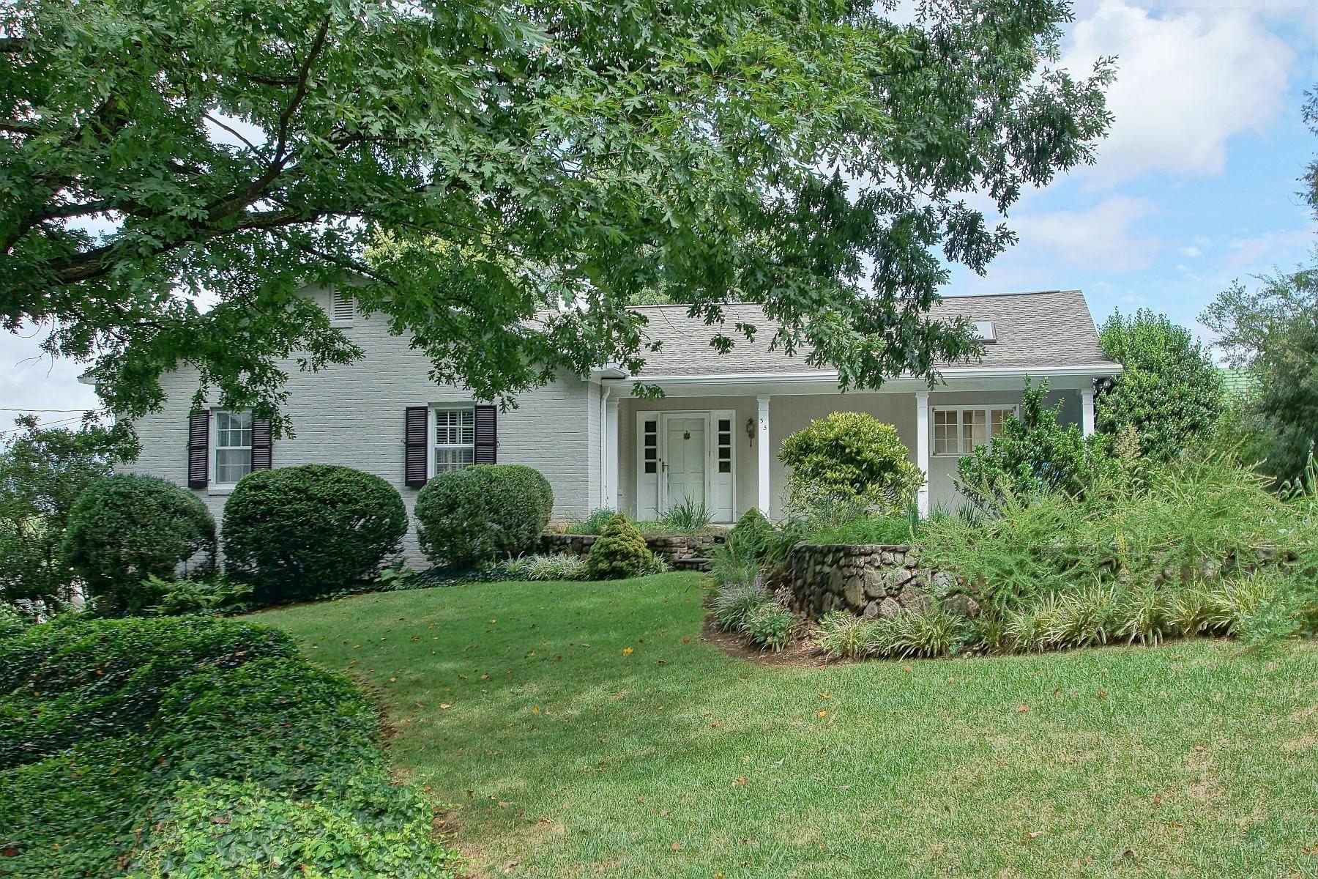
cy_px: 440
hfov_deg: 53.1
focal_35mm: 36
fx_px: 1318
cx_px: 659
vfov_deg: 36.9
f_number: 9
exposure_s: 1/320
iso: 400
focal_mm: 24
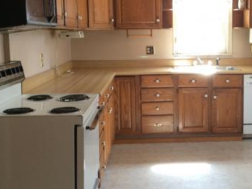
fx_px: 357
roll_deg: +1.7
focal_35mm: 49
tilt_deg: -6.4
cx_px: 173
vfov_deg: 29.6
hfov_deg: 38.3
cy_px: 66
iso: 80
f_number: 2.2
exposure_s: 1/30
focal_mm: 4.15
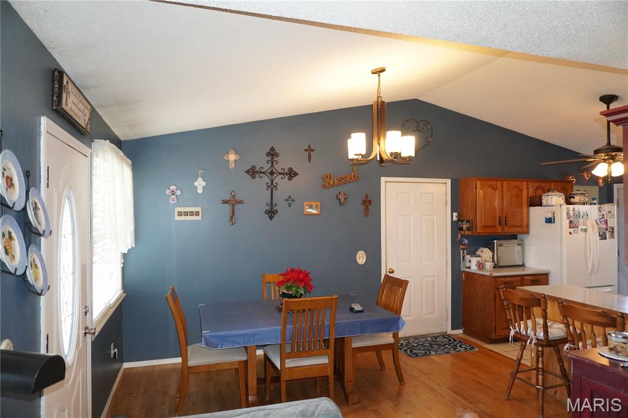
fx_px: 419
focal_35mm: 24
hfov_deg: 73.8
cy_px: 209
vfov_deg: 53.1
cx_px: 314
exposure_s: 1/160
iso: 1600
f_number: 3.5
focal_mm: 16
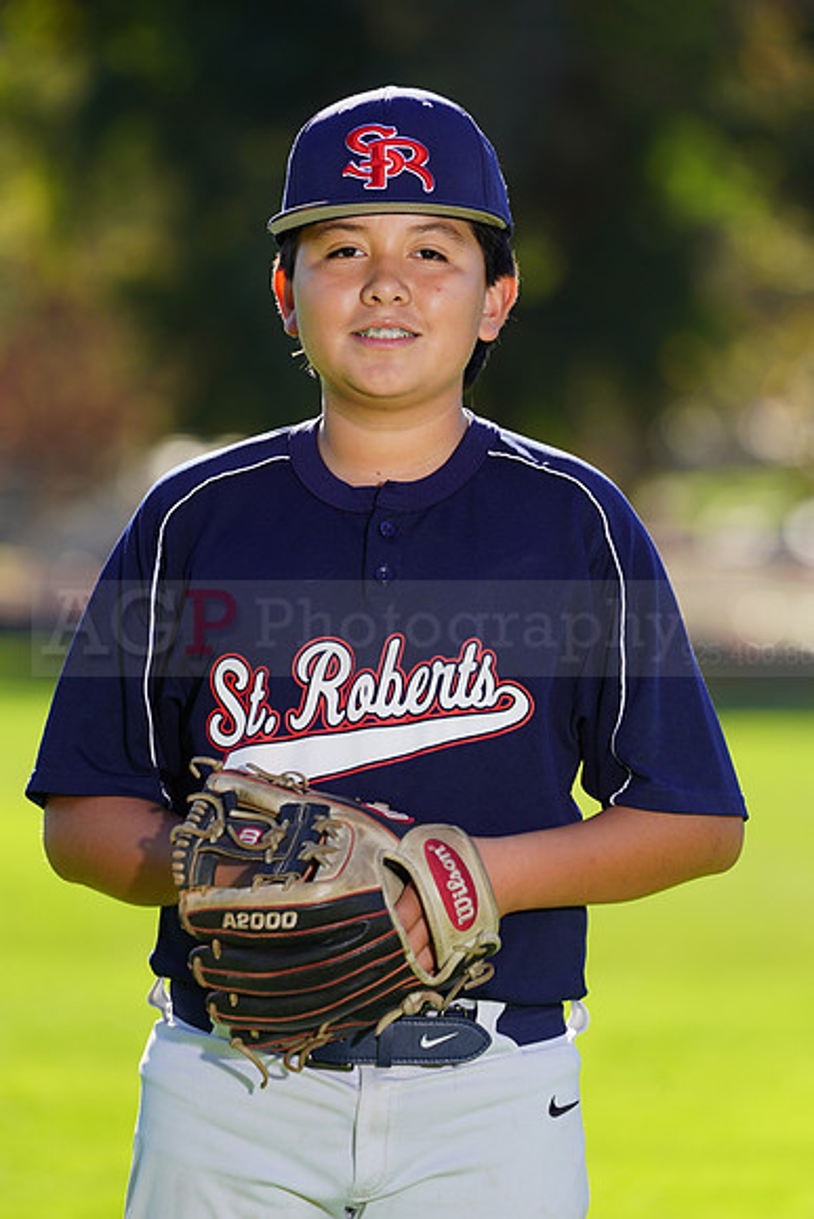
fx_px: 10880
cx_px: 407
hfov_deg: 4.3
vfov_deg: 6.4
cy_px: 610
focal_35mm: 321
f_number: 6.3
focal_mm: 321
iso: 100
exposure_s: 1/250
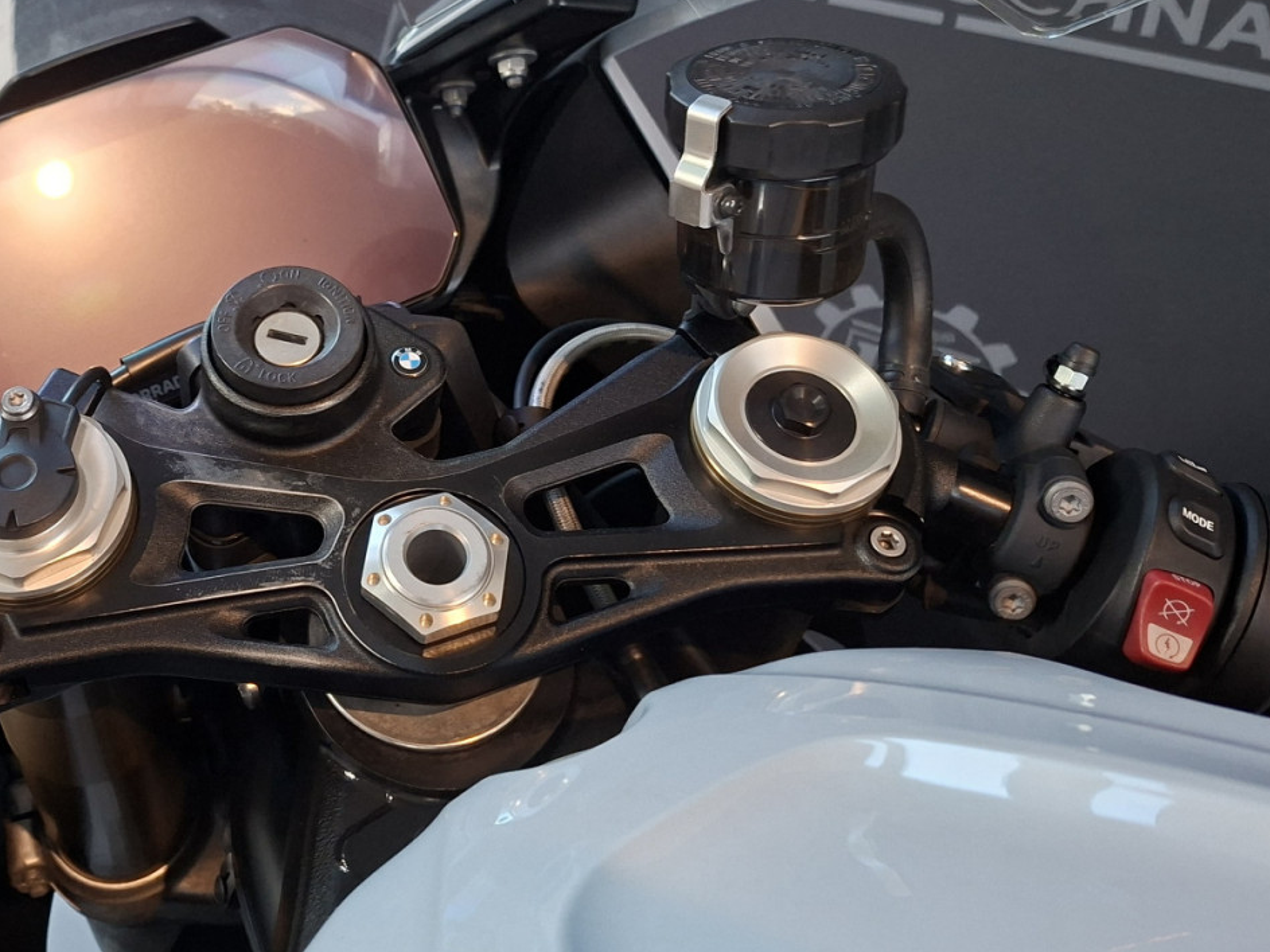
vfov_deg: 36.1
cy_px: 254
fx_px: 1431
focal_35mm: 39
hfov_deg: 46.3
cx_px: 332
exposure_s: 1/100
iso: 200
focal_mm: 5.54
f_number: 1.8
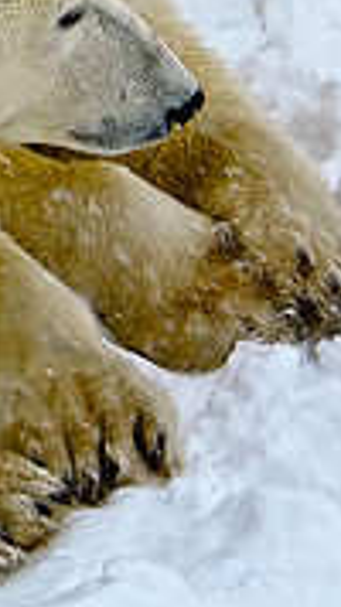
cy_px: 44
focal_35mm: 470
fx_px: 7562
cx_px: -191
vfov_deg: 4.6
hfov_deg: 2.6
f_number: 8
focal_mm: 92
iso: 250
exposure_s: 1/180
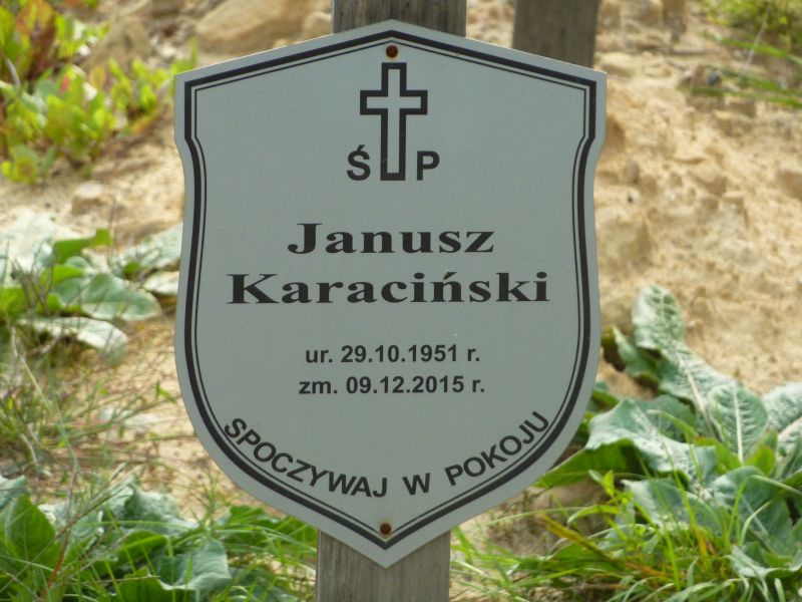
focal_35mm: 300
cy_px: 301
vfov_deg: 5.0
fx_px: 6951
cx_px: 401
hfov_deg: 6.6
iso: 200
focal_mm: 49.2
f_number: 4.9
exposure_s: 1/250
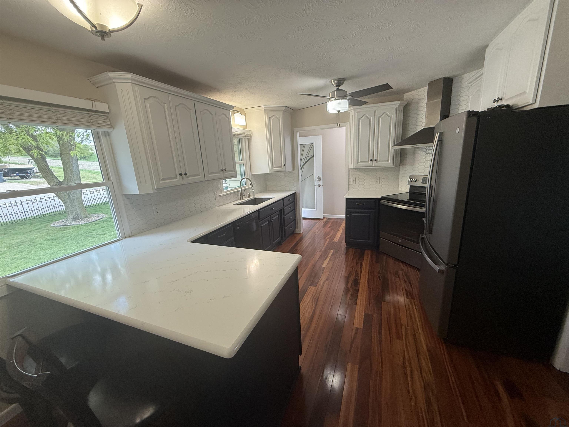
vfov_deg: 85.7
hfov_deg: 102.1
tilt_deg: -13.9
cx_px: 284
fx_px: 230
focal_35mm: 14
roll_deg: +2.8
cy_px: 214
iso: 200
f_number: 2.2
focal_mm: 2.22
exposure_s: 1/120
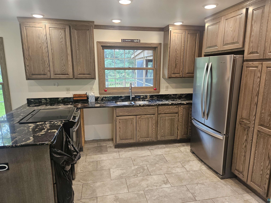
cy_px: 102
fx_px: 180
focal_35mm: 23
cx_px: 136
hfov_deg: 73.9
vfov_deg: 58.9
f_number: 1.8
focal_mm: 5.4
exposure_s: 1/120
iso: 160
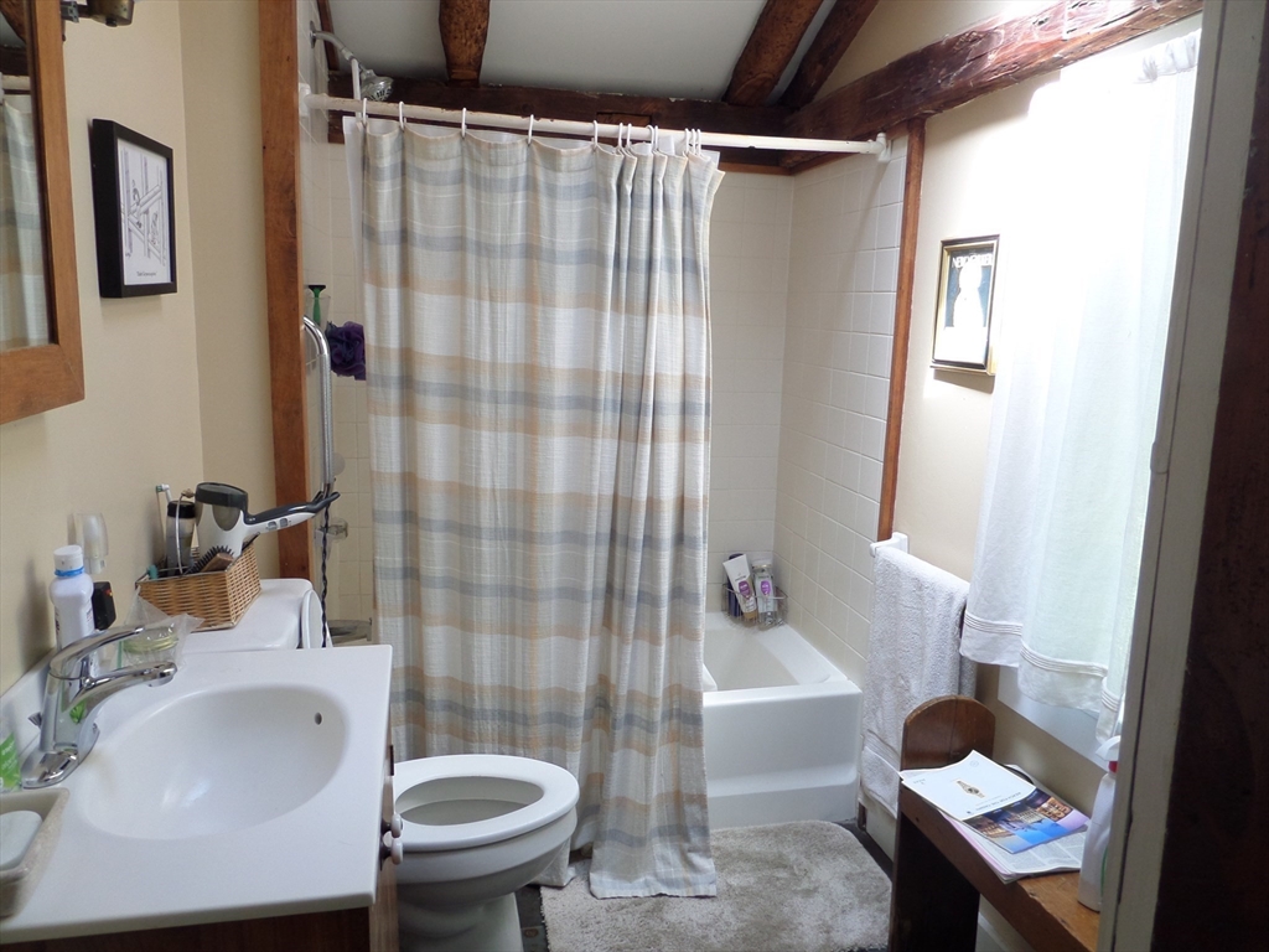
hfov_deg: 71.6
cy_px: 476
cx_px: 634
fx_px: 880
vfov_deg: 56.8
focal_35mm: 24
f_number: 3.2
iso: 120
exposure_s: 1/30
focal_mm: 4
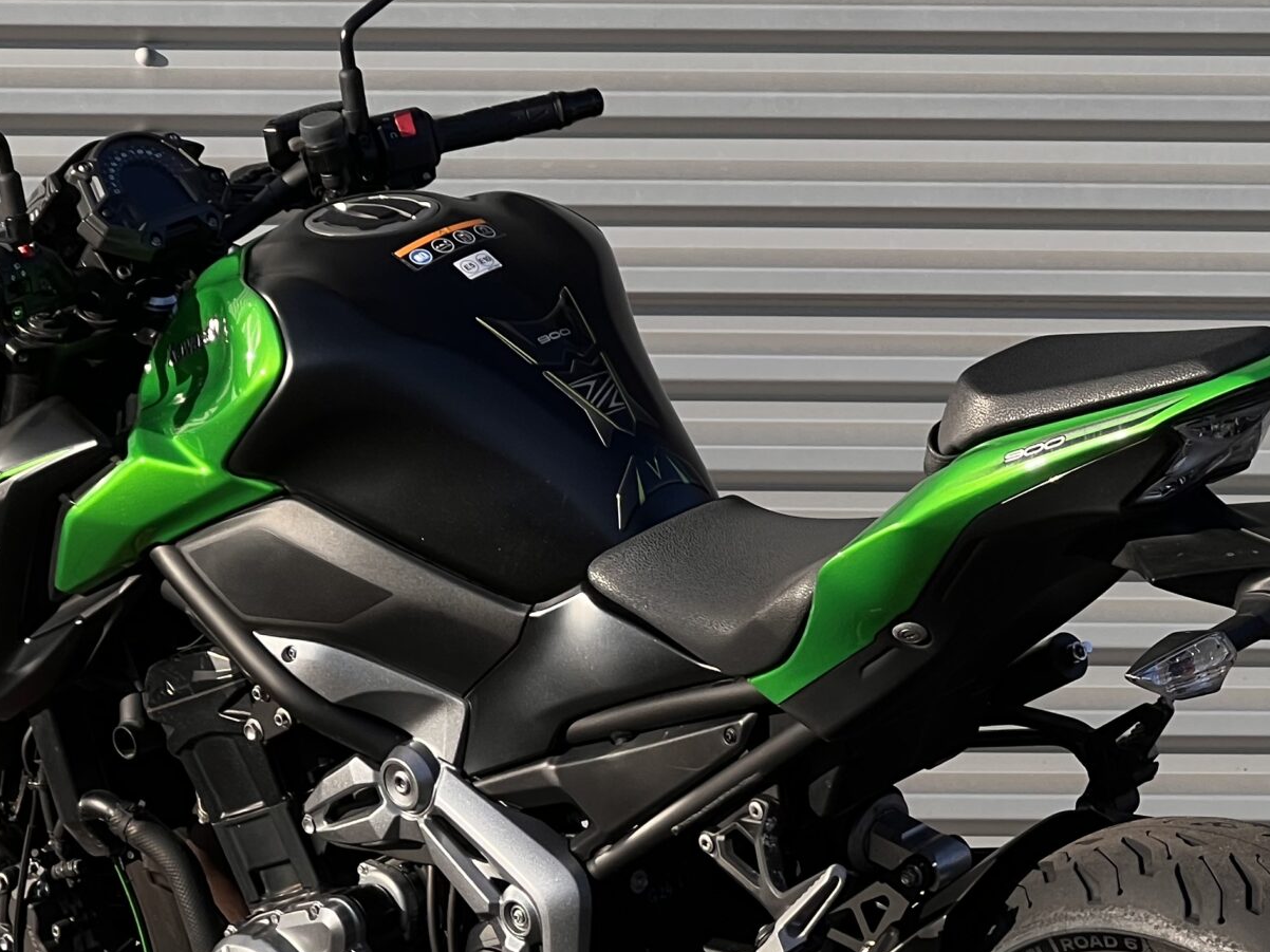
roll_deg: +0.9
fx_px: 6016
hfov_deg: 12.1
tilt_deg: -8.8
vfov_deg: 9.0
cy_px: 721
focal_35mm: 164
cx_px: 687
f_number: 2.8
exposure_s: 1/423
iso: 32
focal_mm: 9
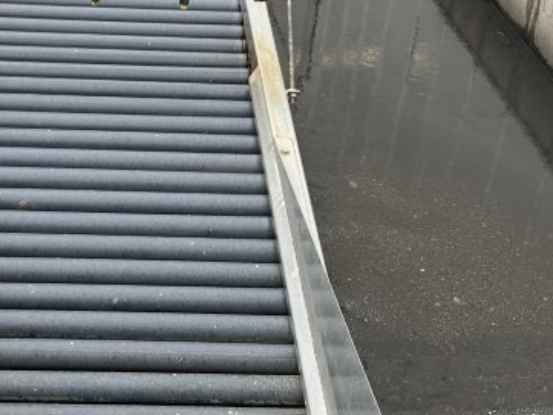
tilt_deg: -30.0
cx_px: 138
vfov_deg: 21.6
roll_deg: -2.3
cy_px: 217
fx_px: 1087
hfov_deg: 28.1
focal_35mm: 68
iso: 64
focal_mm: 6.86
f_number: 1.78
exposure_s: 1/121
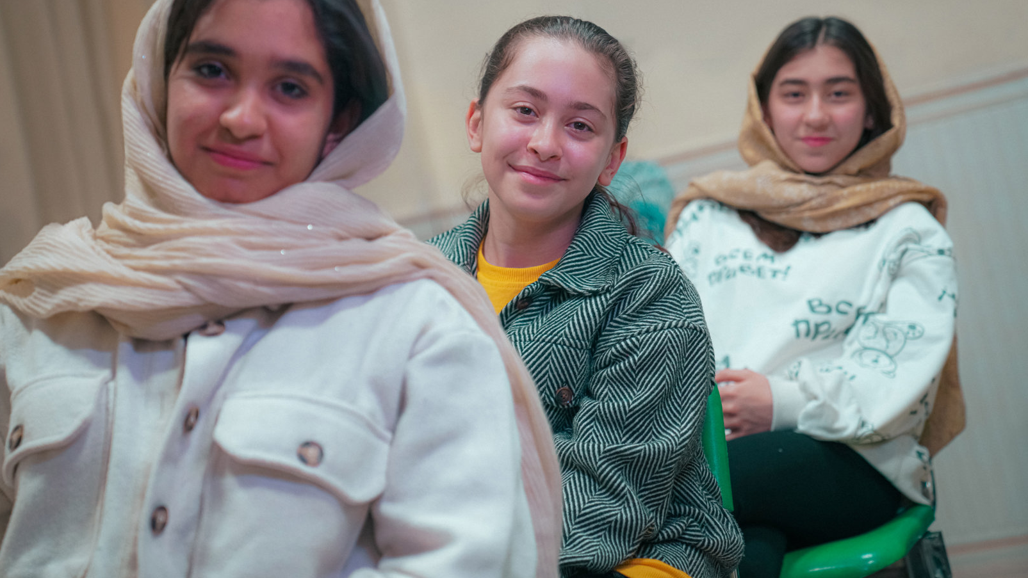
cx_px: 517
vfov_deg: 16.3
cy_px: 253
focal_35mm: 74
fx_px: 2017
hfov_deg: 28.6
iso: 1250
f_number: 2.8
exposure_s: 1/160
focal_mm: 70
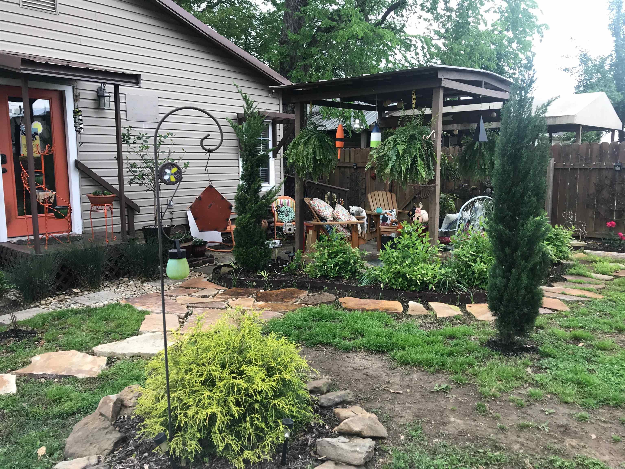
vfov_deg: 49.7
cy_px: 234
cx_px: 312
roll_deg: +0.8
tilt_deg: -7.7
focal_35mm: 28
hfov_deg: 63.4
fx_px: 506
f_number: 1.8
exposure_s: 1/40
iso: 25
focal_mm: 3.99
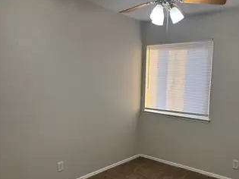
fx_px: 228
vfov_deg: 42.8
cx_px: 147
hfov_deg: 54.8
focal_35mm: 33
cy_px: 104
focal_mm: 5.96
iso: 80
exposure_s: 1/120
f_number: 1.6
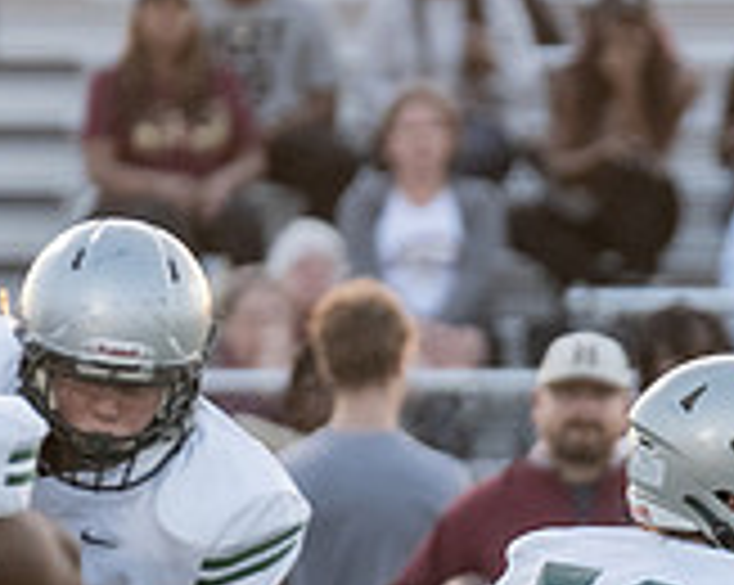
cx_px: 816
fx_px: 26319
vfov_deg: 1.3
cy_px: 791
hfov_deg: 1.6
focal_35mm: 1213
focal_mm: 200
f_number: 2.8
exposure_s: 1/1250
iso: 1250
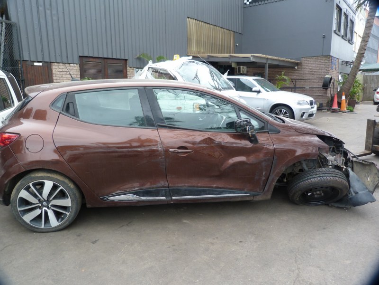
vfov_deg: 54.9
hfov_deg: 69.4
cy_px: 142
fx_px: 274
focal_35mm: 25
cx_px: 190
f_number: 2.8
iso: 80
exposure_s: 1/60
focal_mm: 4.5
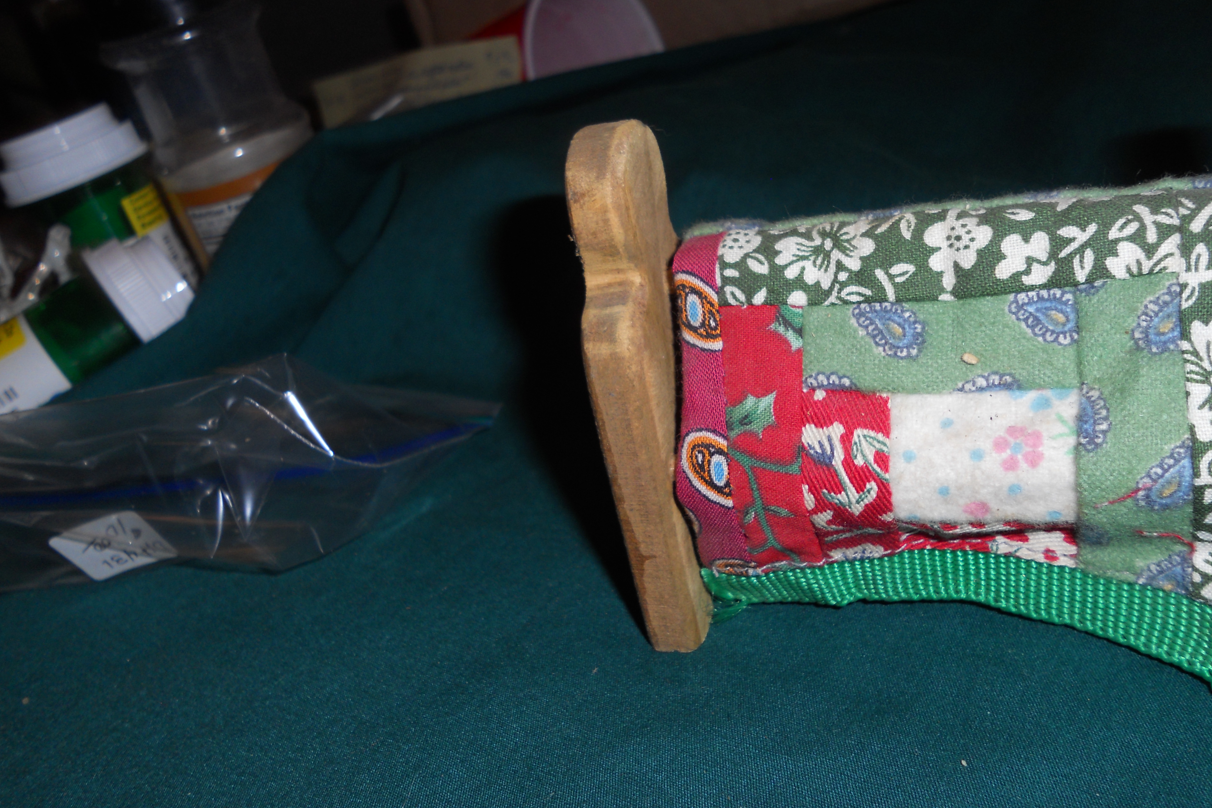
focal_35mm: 34
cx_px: 605
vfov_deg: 38.8
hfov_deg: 55.8
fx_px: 1144
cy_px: 358
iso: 80
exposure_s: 1/25
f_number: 8.8
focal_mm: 5.8
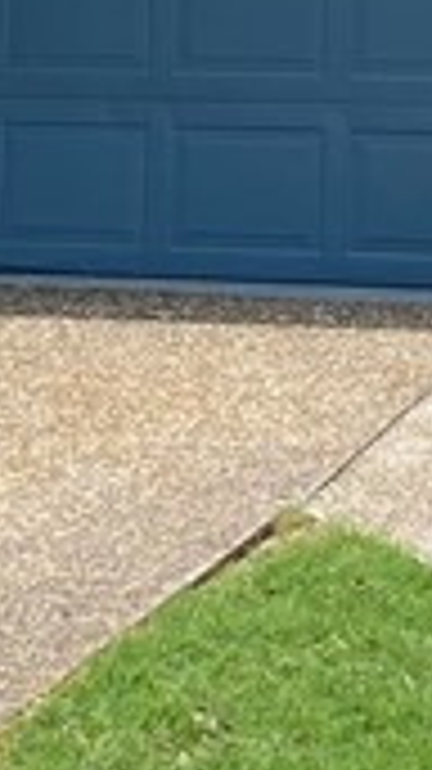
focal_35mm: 170
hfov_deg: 7.1
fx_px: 3467
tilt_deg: +8.4
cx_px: 315
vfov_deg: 11.7
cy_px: -639
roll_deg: -1.7
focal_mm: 4.25
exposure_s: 1/1996
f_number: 1.8
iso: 32
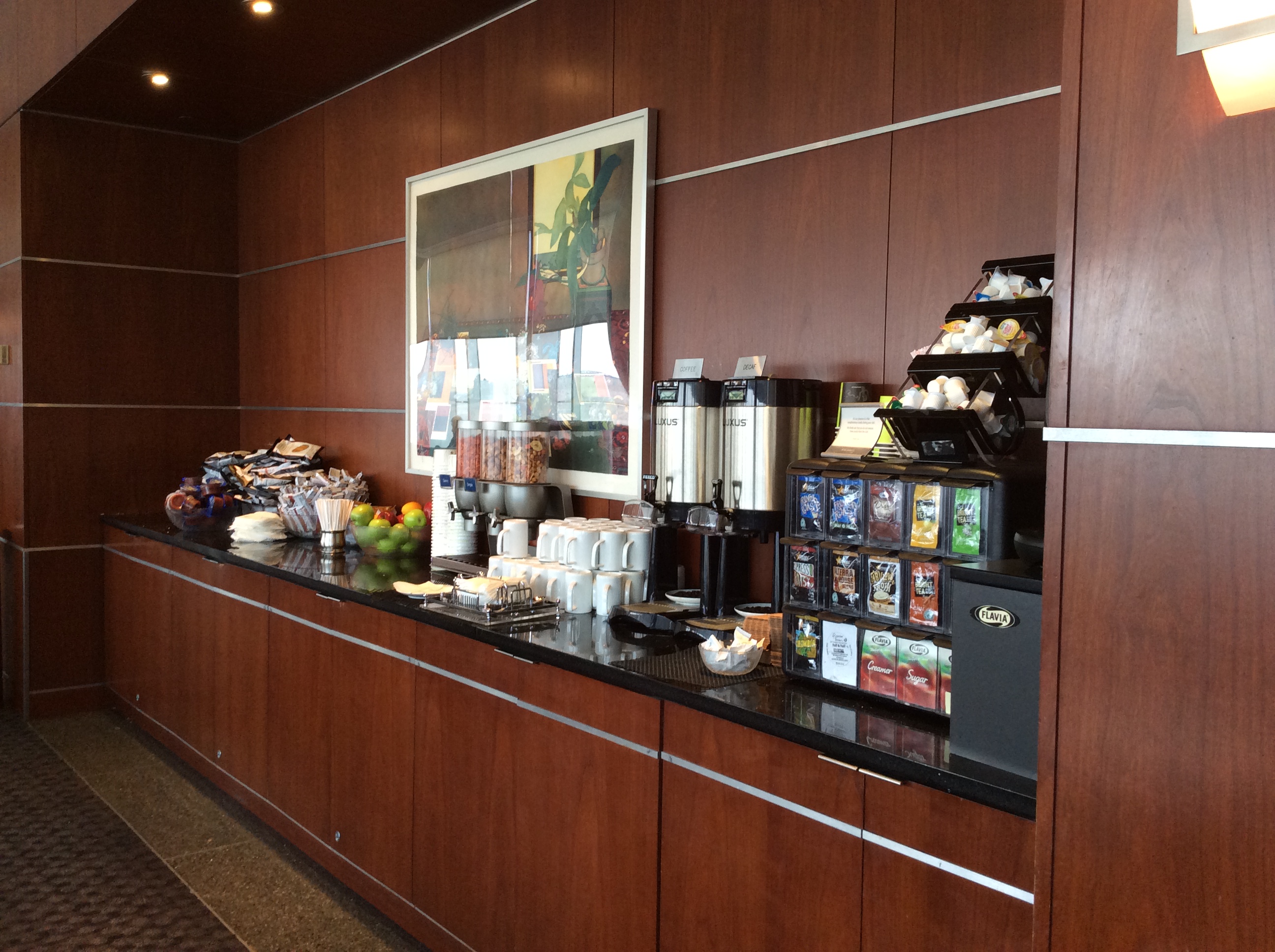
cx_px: 638
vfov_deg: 44.1
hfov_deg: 56.9
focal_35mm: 32
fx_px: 1177
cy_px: 476
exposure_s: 1/24
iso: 64
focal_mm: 3.3
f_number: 2.4
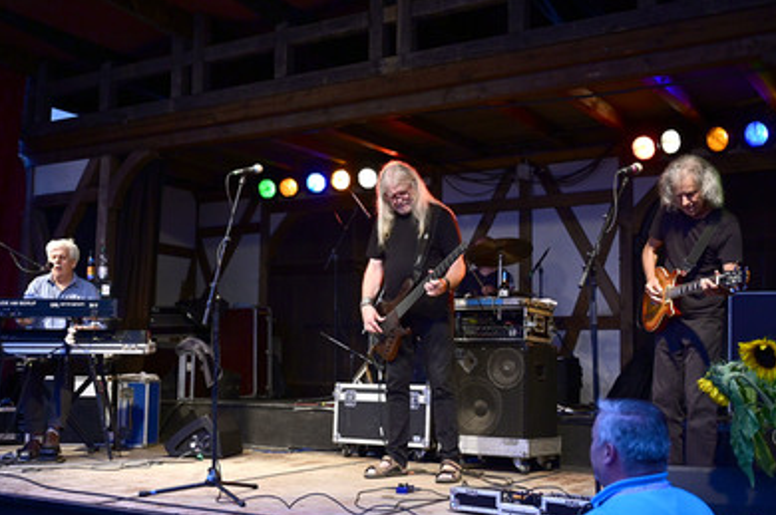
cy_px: 266
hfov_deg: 44.5
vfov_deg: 30.4
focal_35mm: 44
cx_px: 385
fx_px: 947
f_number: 3.5
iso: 2000
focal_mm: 38
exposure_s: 1/125
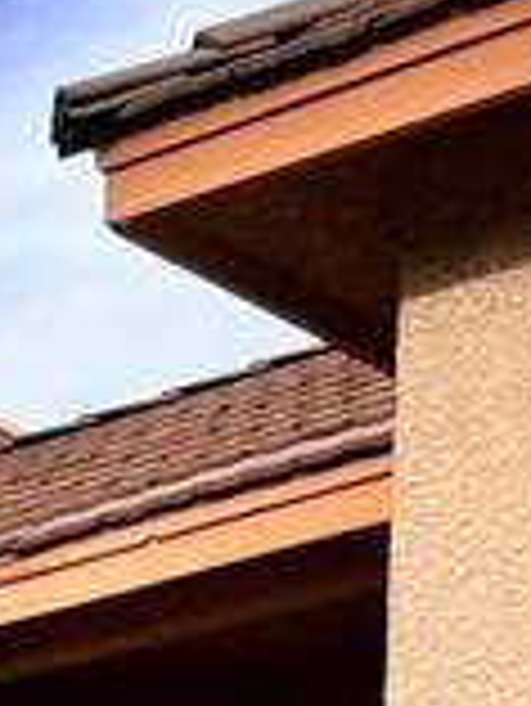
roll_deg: -0.5
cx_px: -1026
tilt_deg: -2.6
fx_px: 3248
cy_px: 1803
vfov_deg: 10.4
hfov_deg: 8.1
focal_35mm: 159
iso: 50
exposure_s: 1/1361
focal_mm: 5.7
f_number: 1.5
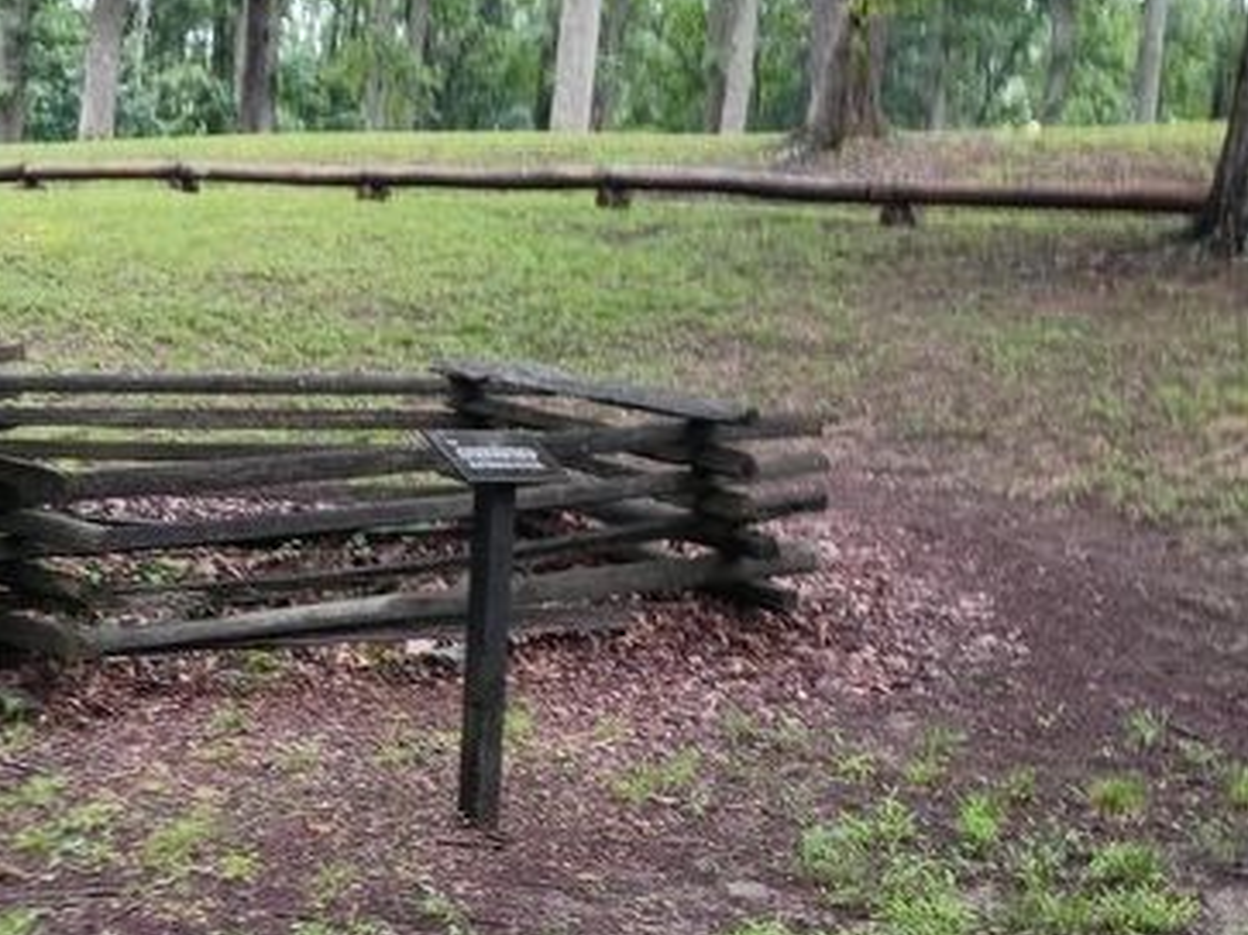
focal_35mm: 64
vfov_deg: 22.8
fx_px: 2307
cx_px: 265
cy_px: 605
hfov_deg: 29.6
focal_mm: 4.27
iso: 854
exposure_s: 1/40
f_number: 1.8
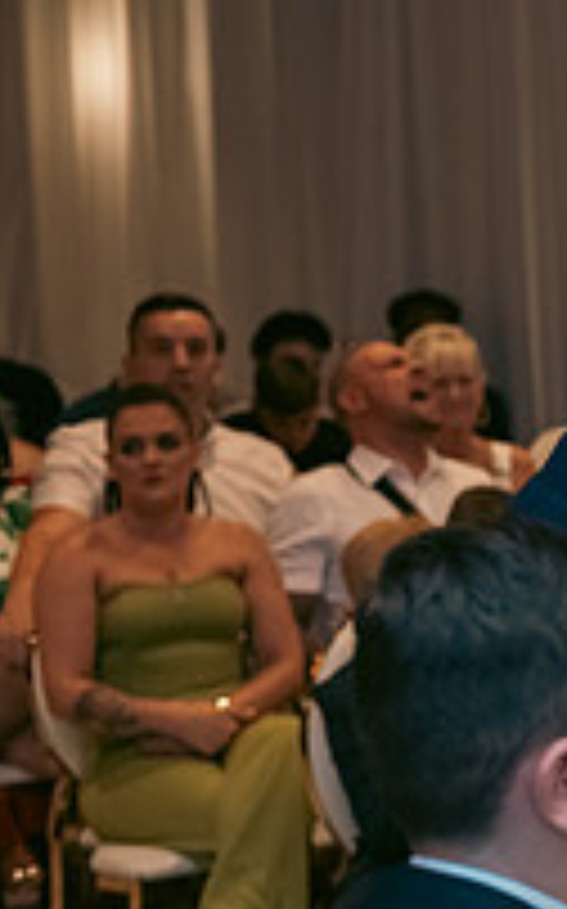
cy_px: 565
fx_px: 2897
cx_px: 1246
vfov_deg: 17.8
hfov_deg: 10.1
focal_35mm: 117
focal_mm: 40
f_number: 3.5
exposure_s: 1/160
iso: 800
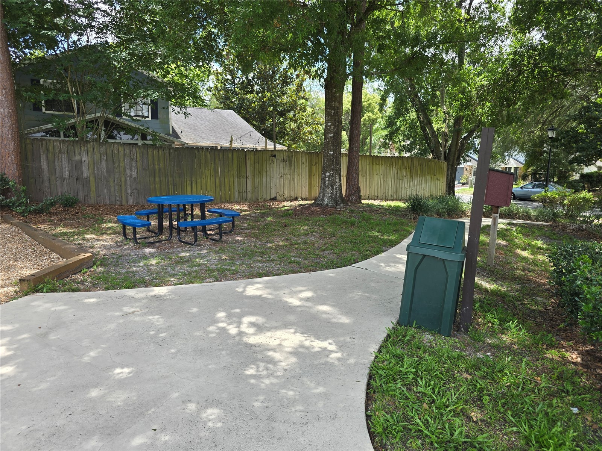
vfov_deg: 58.9
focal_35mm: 23
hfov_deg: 73.9
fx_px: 400
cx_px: 301
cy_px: 226
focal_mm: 6.3
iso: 16
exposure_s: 1/180
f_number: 1.7
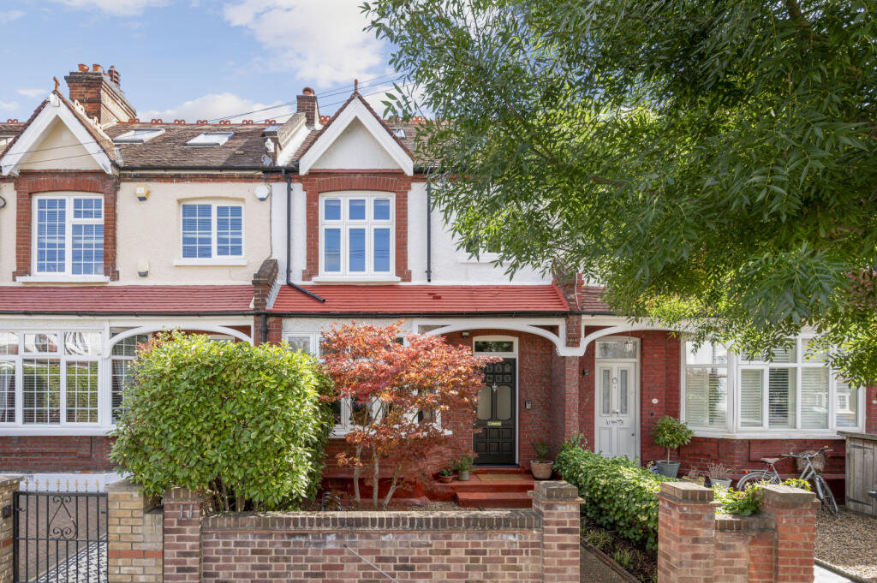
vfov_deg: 81.1
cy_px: 292
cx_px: 438
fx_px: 341
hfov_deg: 104.3
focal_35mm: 14
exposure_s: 1/100
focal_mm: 14
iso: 200
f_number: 8
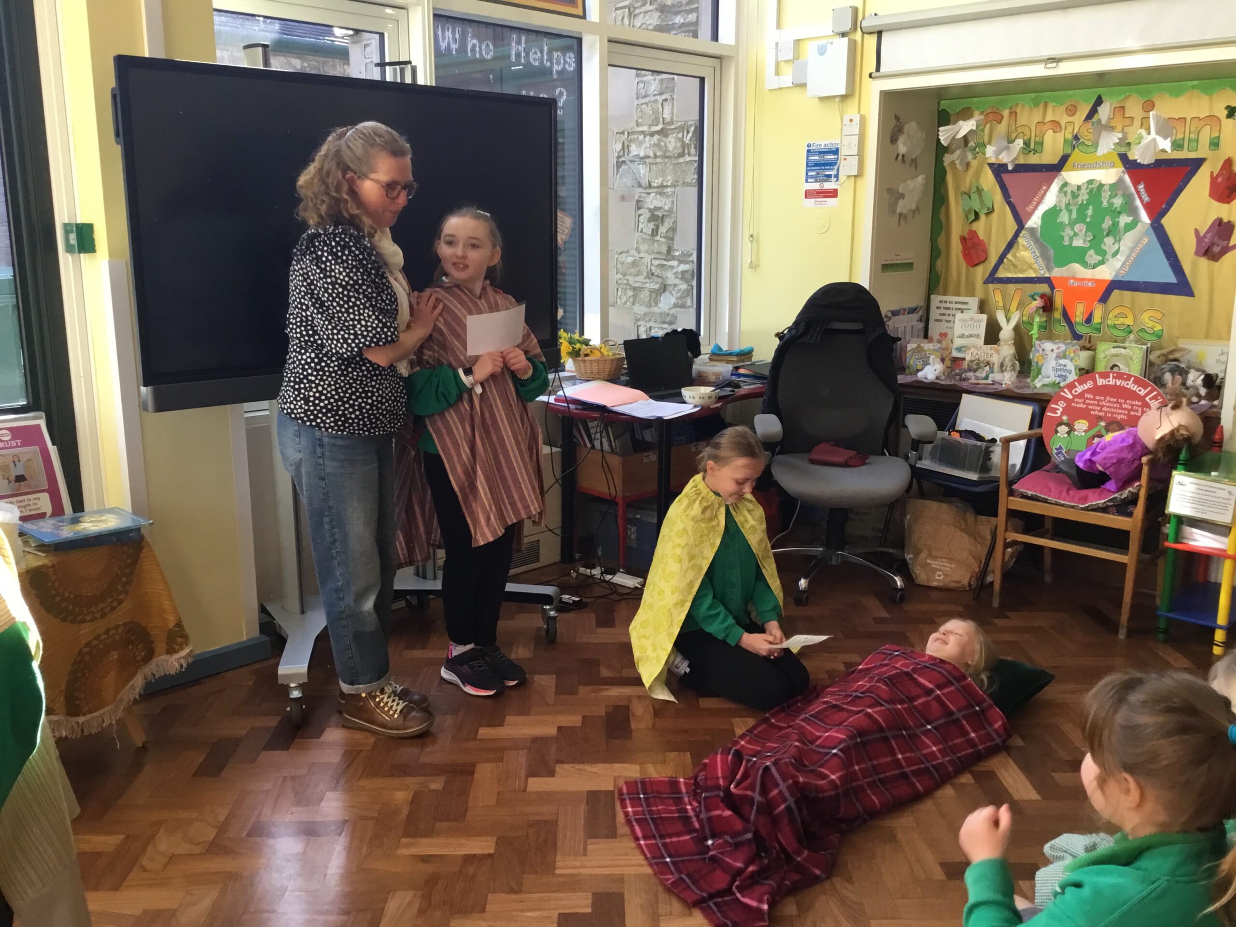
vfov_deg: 45.4
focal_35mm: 31
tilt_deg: -11.5
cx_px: 618
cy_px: 464
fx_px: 1107
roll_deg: +0.1
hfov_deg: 58.4
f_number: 2.4
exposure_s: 1/33
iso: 50
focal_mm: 3.3
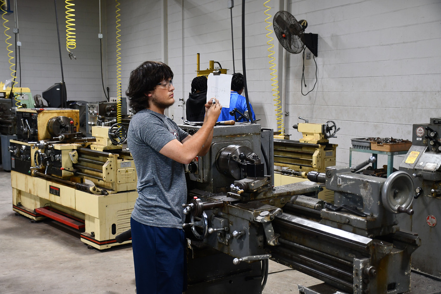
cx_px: 220
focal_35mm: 48
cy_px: 147
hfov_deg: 41.1
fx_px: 588
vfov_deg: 28.1
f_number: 4
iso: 800
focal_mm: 32
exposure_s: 1/200
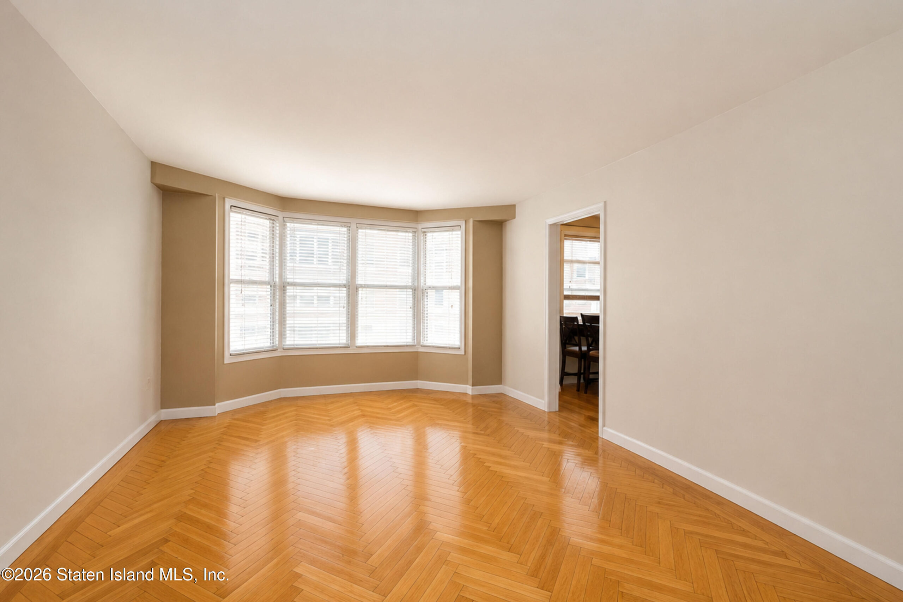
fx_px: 376
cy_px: 301
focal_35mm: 15
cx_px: 452
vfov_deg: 77.3
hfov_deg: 100.4
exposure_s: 1/60
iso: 2000
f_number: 8
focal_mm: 10
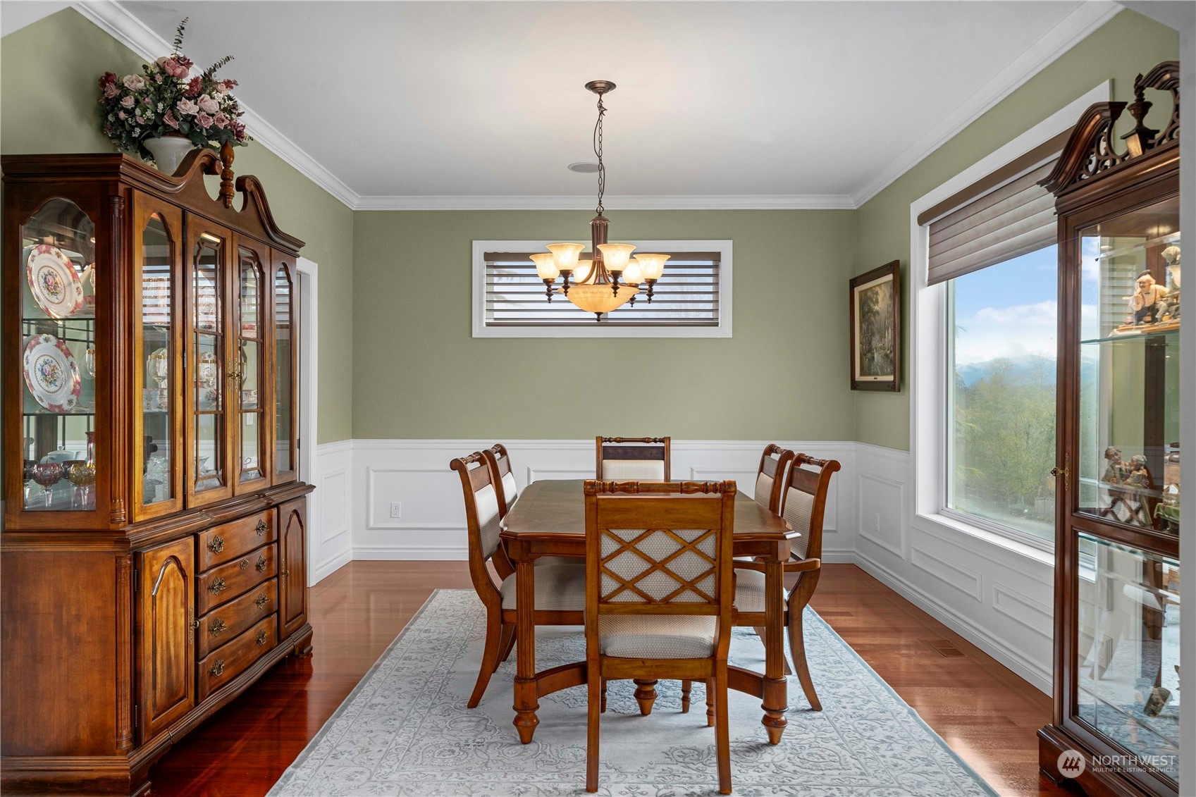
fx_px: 797
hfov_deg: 73.7
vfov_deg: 53.1
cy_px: 398
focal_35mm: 24
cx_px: 598
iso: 1000
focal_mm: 24
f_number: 6.7
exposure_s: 1/8
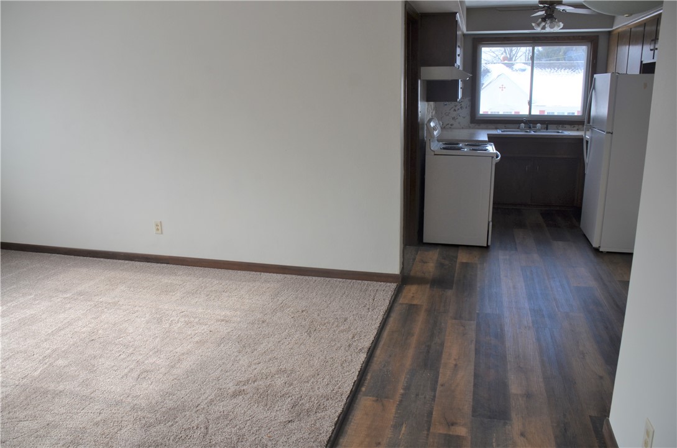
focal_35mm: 27
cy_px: 224
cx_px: 338
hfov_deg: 67.5
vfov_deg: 47.7
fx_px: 507
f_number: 5.6
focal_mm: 18
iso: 200
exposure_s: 1/125
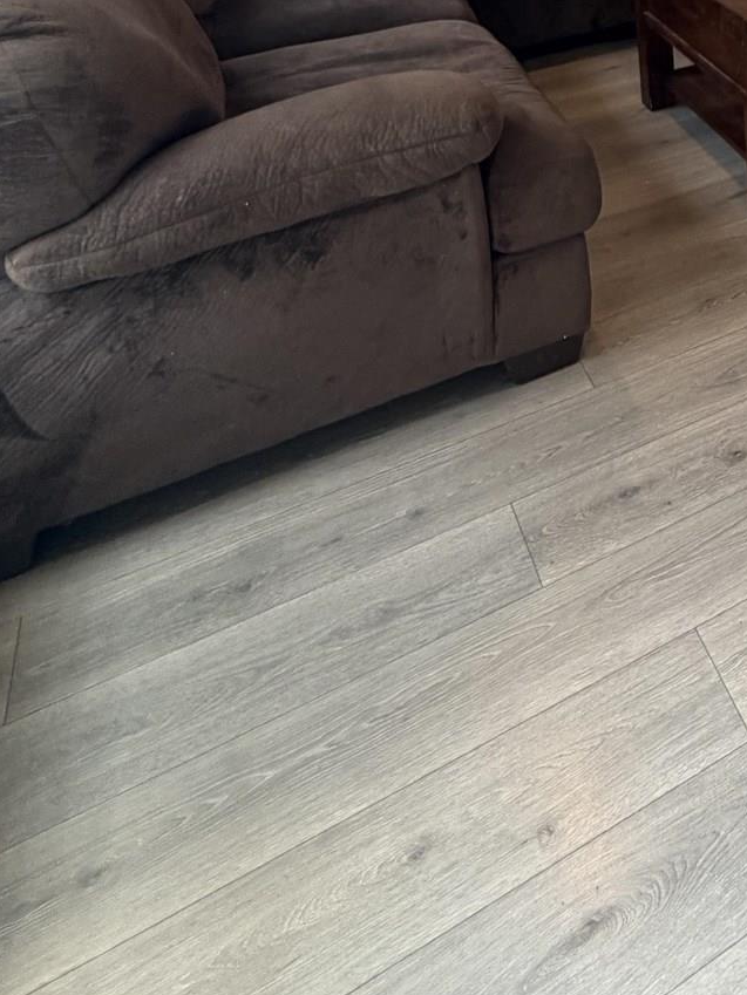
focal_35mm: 38
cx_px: 931
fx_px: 1093
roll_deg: +0.3
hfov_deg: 30.9
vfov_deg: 39.0
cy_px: -132
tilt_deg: -12.0
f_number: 2.2
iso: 200
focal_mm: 2.22
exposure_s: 1/60
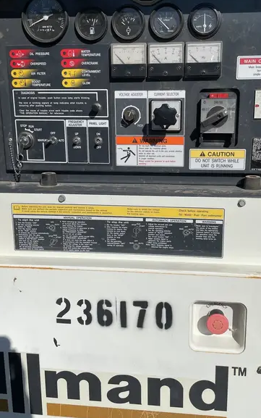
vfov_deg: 55.2
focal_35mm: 35
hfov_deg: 36.3
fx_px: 398
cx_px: 144
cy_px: 188
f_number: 1.6
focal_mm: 4.2
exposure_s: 1/9091
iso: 32
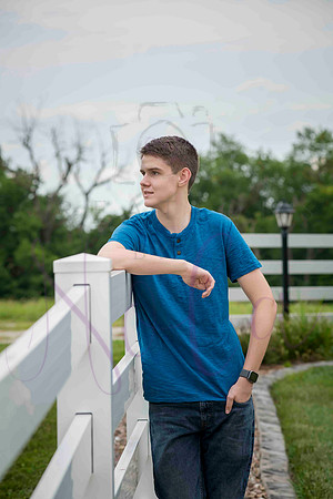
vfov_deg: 18.3
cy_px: 250
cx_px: 166
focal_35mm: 112
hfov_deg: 12.2
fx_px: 1554
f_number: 7.1
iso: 640
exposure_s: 1/640
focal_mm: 112
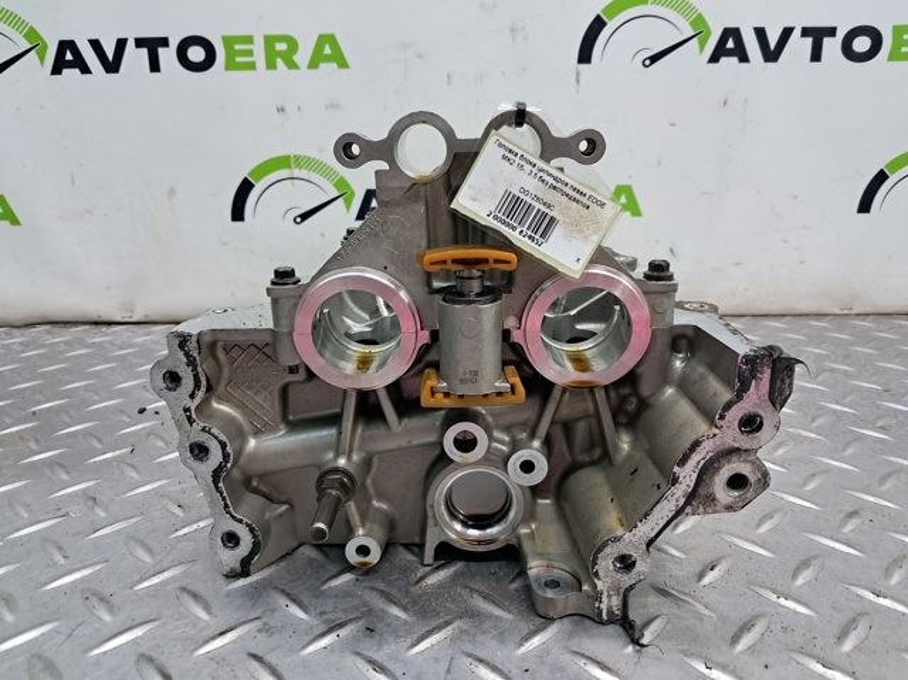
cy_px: 340
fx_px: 708
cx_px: 454
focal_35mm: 27
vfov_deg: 51.3
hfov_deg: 65.4
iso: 125
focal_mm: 4
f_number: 1.8
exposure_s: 1/50
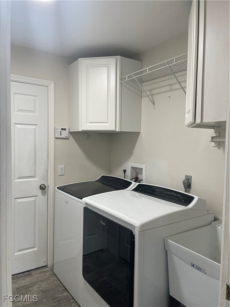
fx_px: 230
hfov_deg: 53.1
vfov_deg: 67.3
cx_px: 115
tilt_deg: -2.2
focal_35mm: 26
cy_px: 154
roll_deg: -0.4
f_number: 1.6
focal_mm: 4.2
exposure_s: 1/120
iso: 125
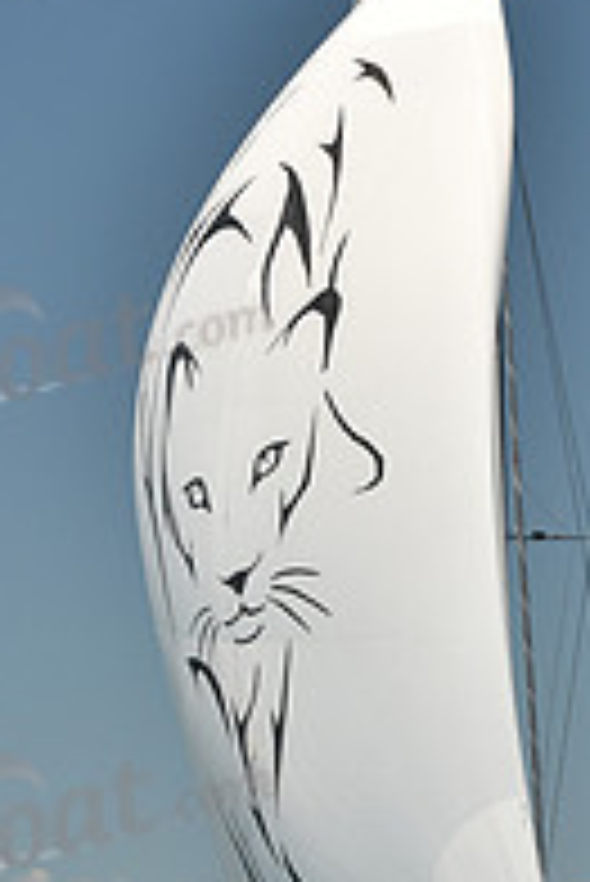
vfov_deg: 9.9
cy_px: 554
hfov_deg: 6.6
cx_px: 507
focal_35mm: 207
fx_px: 5079
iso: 320
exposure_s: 1/1250
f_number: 4.5
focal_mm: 70
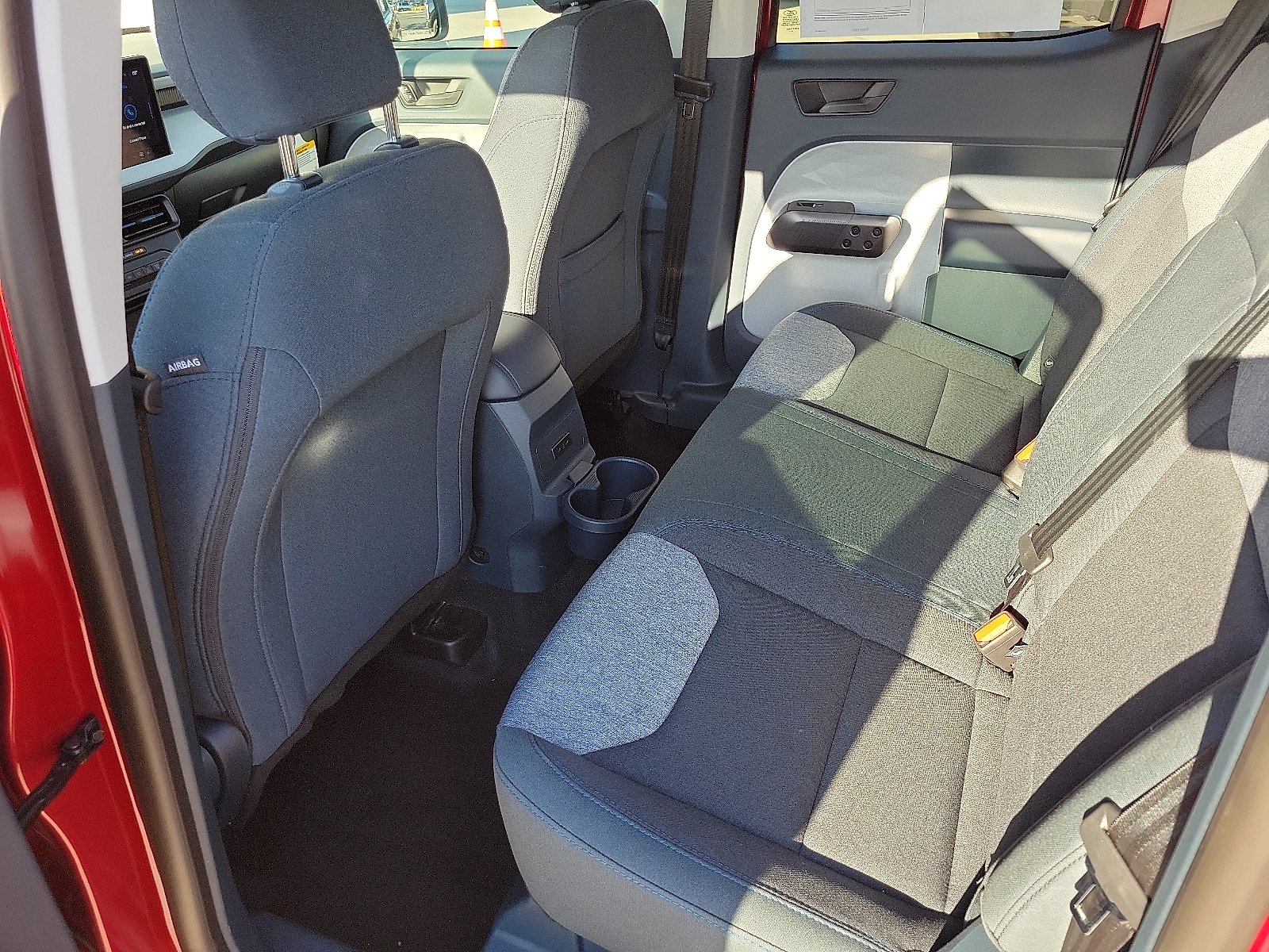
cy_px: 476
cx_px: 634
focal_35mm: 26
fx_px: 953
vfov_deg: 53.1
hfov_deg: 67.3
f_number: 1.8
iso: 53
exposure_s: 1/119
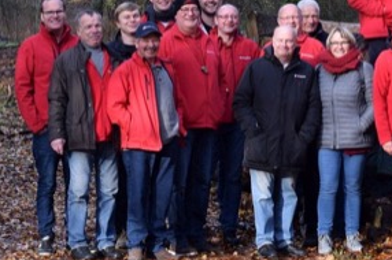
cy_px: 79
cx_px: 454
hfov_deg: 9.7
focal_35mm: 210
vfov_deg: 6.5
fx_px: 2284
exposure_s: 1/160
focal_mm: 50
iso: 400
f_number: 6.3
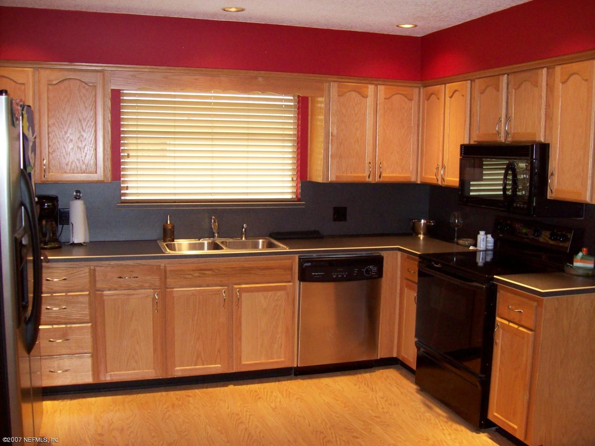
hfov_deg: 51.4
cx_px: 298
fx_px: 619
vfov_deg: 39.7
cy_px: 223
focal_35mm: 36
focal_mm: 6
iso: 200
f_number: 2.7
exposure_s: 1/64
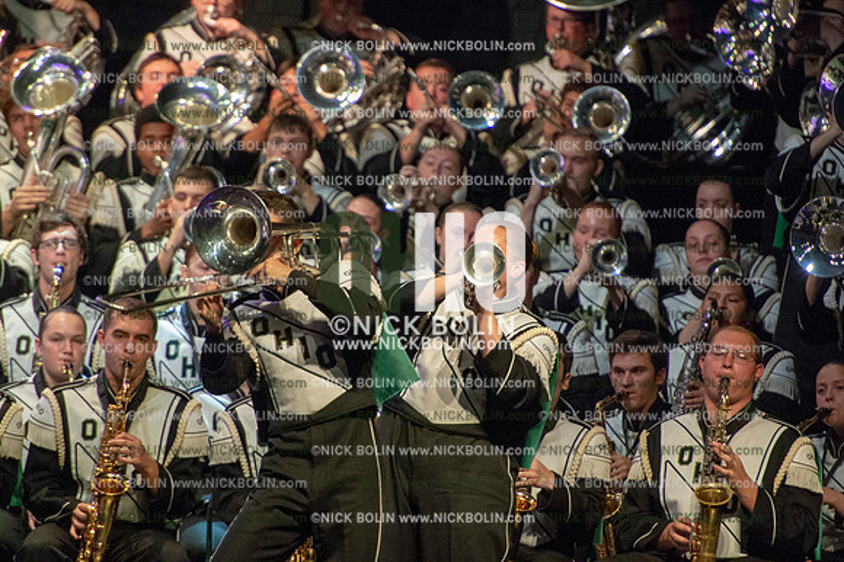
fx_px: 9372
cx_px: 422
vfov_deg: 3.4
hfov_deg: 5.2
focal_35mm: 400
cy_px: 281
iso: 8000
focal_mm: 400
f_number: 5.6
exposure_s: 1/320
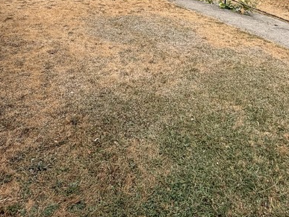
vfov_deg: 31.2
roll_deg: +1.3
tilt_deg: +1.1
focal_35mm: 37
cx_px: 208
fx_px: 309
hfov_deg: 48.6
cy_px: -56
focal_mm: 2.22
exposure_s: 1/770
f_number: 2.2
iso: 40
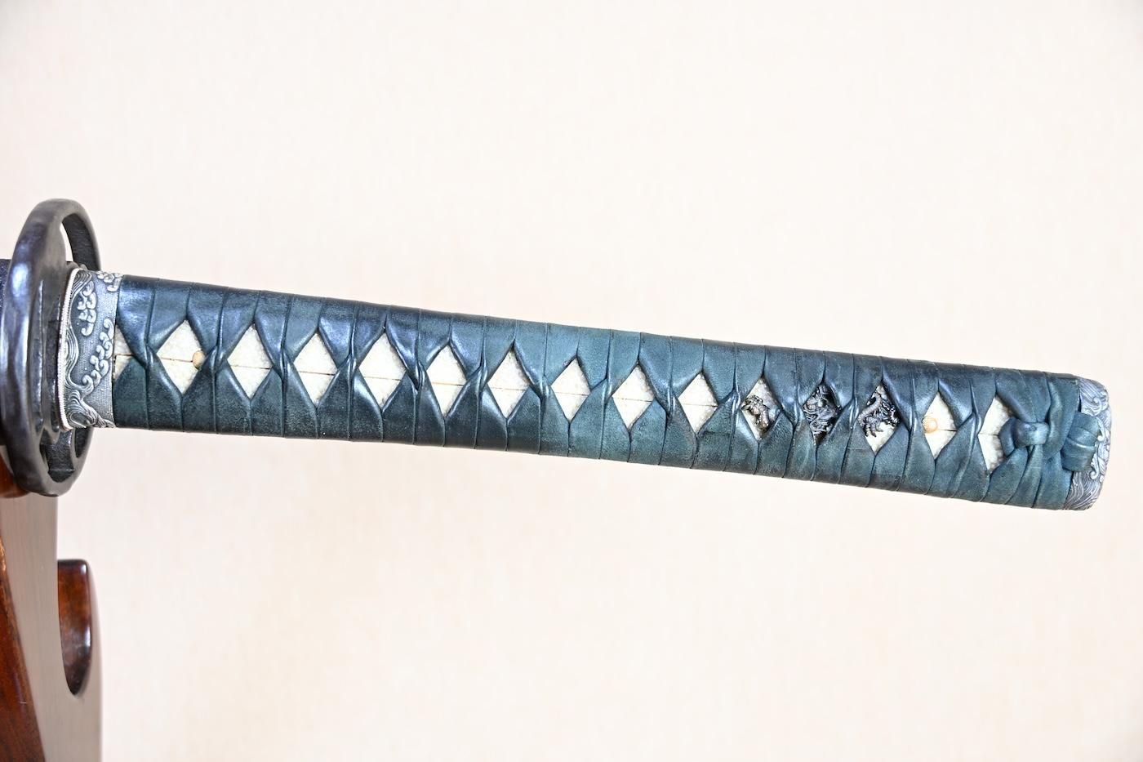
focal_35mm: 46
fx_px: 1476
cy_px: 381
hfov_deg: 42.3
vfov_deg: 28.9
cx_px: 572
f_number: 4
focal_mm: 31
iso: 100
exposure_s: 1/2
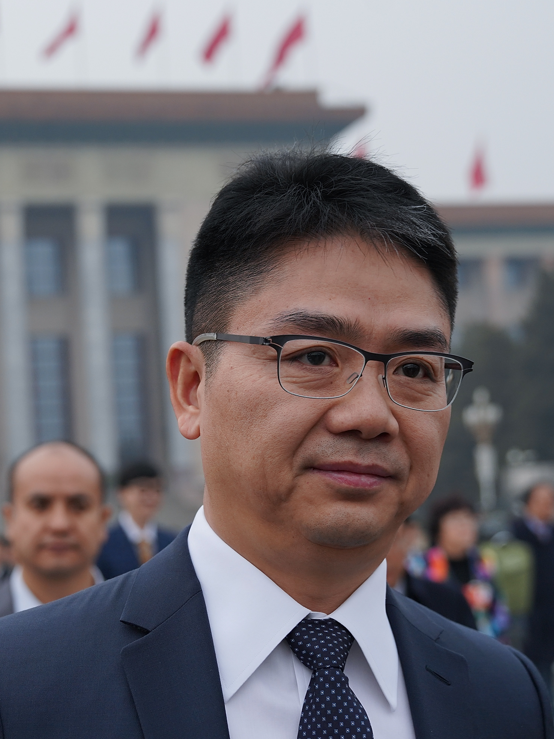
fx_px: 1280
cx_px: 93
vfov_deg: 32.2
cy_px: 370
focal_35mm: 60
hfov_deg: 24.0
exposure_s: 1/800
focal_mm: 41
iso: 400
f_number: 3.5
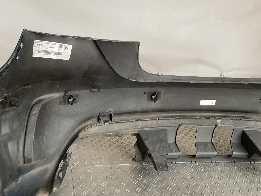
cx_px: 105
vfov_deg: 38.6
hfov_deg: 49.8
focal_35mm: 37
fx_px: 279
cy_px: 115
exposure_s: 1/50
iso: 160
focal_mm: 3
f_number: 1.8
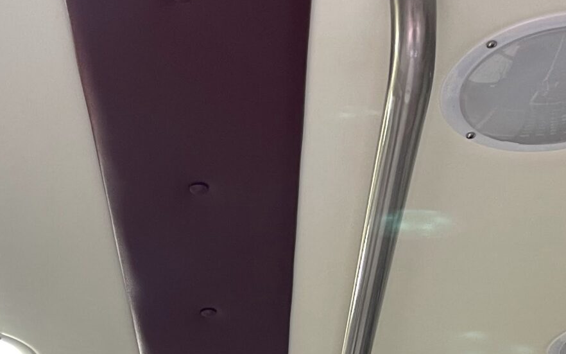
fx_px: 1234
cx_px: 210
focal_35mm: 80
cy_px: 340
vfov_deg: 16.0
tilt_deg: +22.1
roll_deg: -0.2
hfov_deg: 25.8
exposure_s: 1/60
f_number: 1.6
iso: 160
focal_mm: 5.1
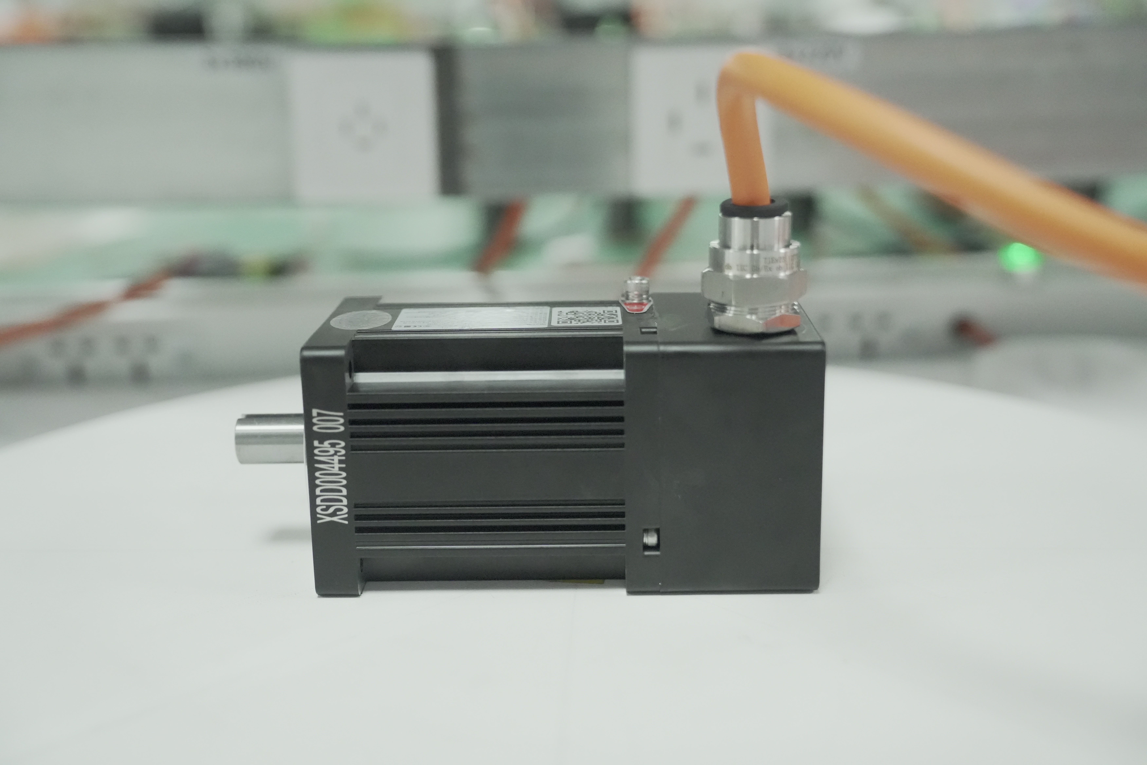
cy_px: 382
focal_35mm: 44
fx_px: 1402
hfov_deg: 44.5
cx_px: 574
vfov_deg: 30.5
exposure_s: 1/1250
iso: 16000
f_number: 2.8
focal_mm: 44
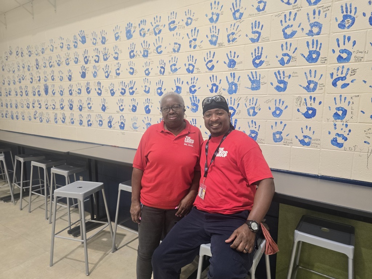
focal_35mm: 23
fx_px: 247
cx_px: 186
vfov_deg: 58.9
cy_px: 140
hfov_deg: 73.9
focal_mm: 6.3
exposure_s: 1/120
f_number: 1.7
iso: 250
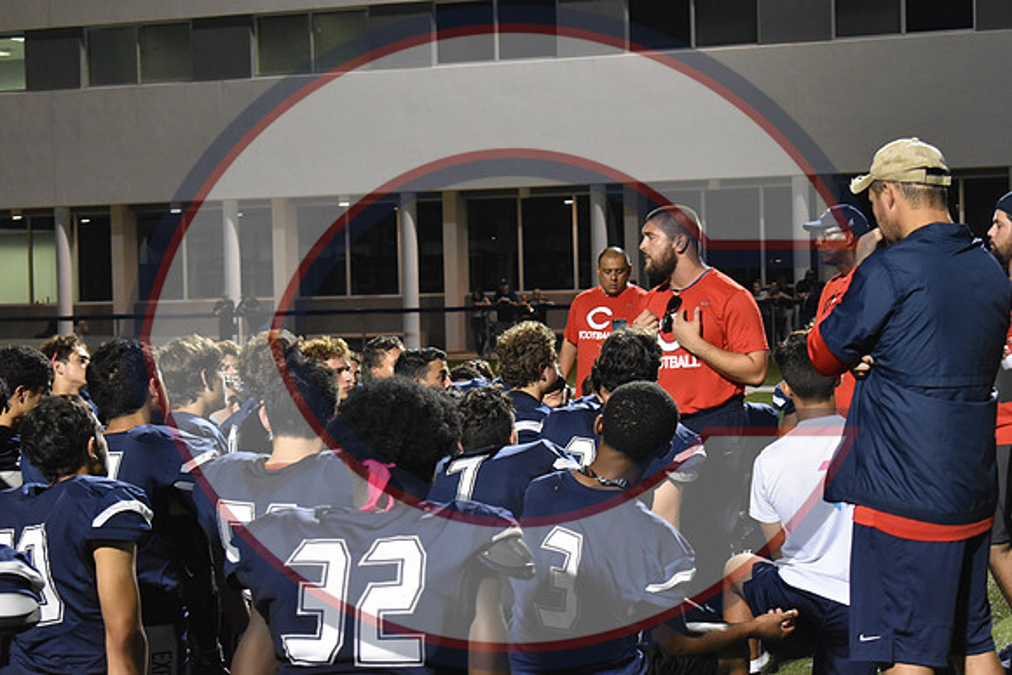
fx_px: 2024
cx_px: 506
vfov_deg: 18.9
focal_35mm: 72
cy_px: 338
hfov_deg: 28.1
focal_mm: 48
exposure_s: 1/60
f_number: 5.3
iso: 2800
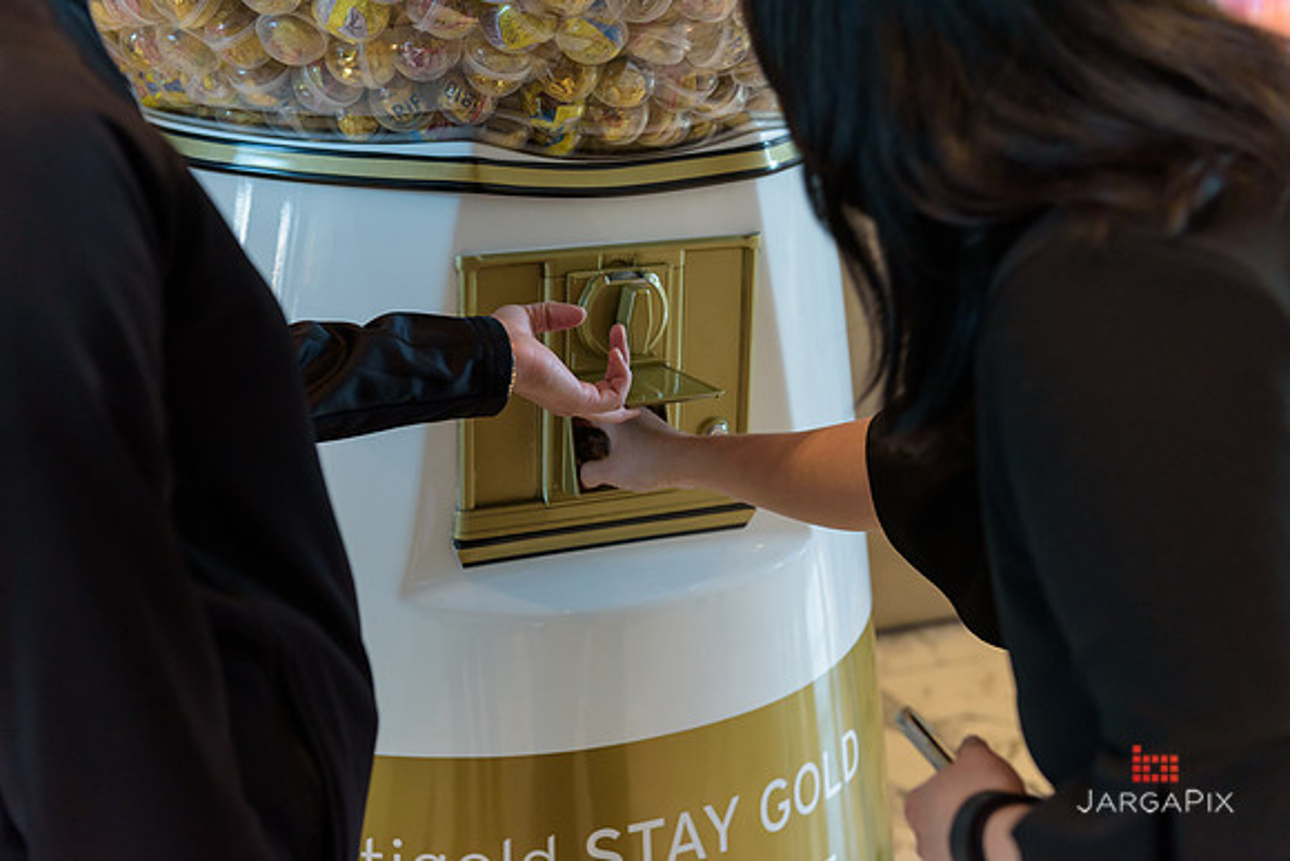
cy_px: 430
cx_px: 645
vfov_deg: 23.4
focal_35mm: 58
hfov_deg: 34.5
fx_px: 2079
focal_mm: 58
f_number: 3.2
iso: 1250
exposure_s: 1/125
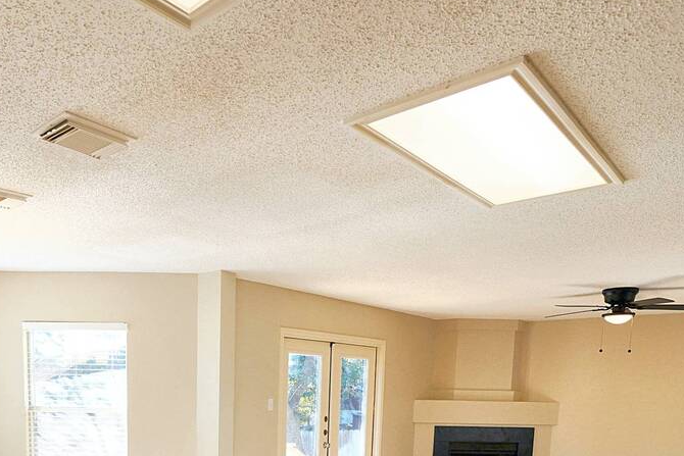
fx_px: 551
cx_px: 241
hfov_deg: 62.4
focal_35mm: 29
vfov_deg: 39.8
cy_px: 453
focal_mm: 12
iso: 200
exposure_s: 1/60
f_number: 4
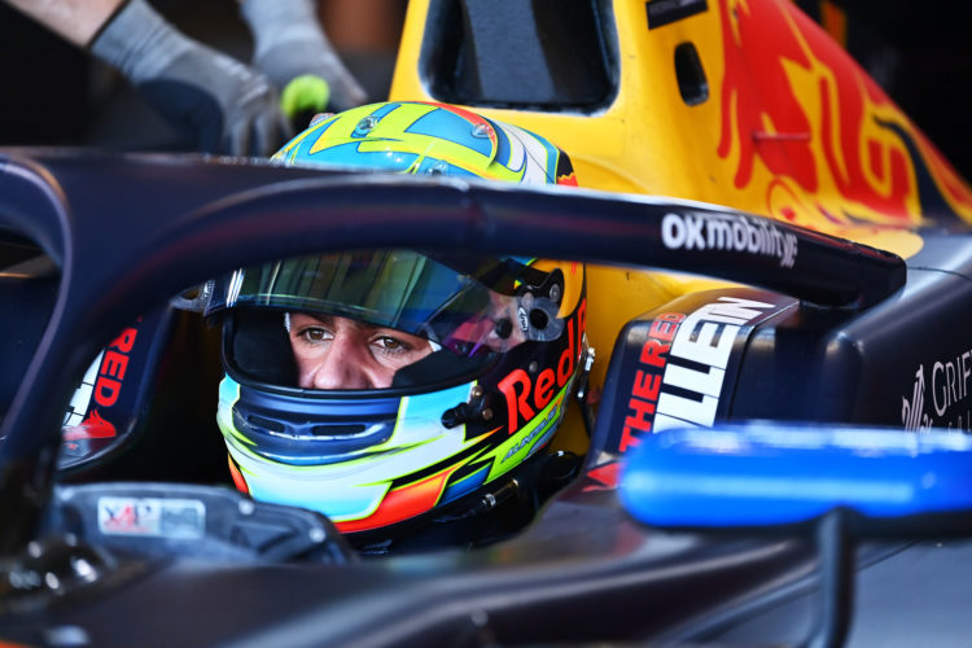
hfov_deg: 10.3
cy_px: 324
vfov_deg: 6.9
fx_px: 5400
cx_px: 486
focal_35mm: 200
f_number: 2.8
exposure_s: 1/800
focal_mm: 200
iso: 1000
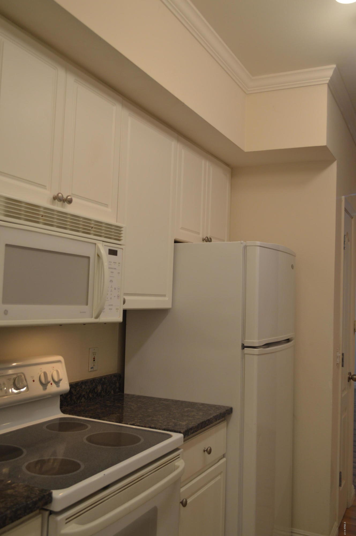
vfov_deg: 53.2
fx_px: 535
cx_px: 178
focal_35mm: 36
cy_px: 268
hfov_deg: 36.8
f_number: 4
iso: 400
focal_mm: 24
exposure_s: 1/40
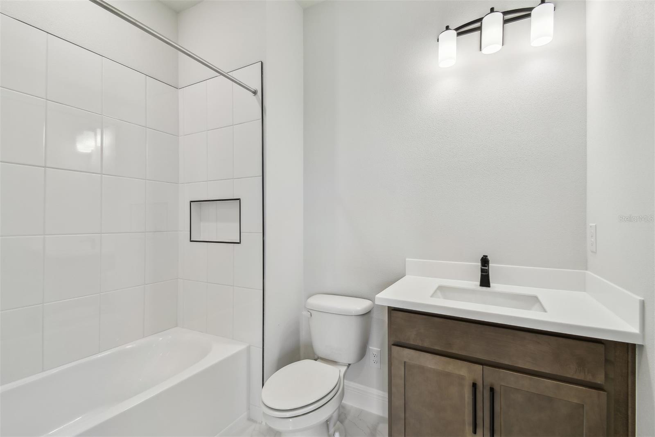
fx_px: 273
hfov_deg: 100.4
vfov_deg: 77.3
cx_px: 328
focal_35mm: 15
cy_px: 218
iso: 100
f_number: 7.1
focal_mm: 10
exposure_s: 1/8
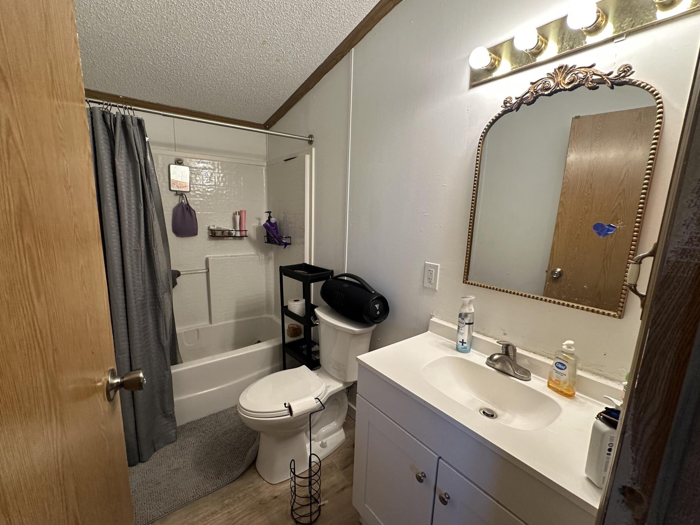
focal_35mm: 15
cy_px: 266
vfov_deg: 81.7
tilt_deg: -10.6
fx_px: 303
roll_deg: -2.2
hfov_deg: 98.1
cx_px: 334
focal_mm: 2.22
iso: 200
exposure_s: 1/120
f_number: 2.2
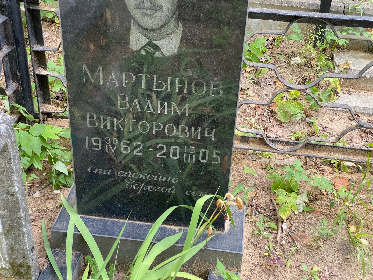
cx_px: 186
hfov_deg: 36.8
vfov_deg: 28.0
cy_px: 140
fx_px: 560
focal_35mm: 52
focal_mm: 6
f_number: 2
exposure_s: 1/113
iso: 160
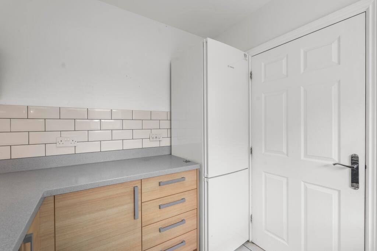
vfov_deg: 73.8
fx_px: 168
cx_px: 188
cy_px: 126
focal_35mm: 16
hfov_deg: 96.7
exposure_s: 1/6
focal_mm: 16
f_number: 8
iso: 320
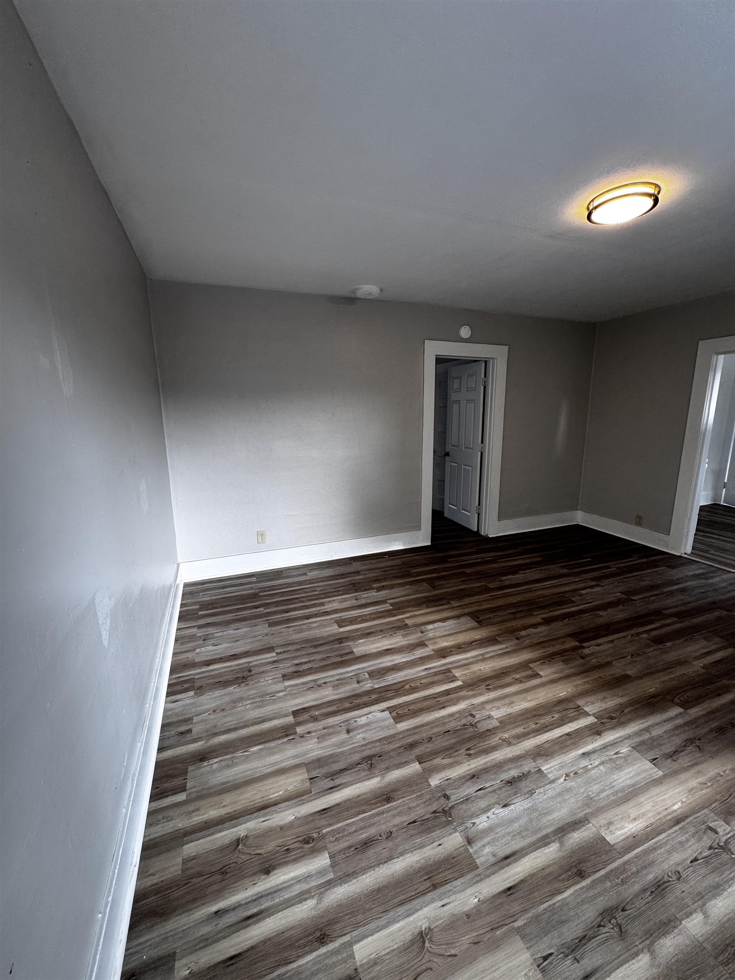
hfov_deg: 85.7
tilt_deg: -12.0
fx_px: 396
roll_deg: +1.6
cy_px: 490
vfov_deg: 102.1
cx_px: 368
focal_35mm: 14
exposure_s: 1/120
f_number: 2.2
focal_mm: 2.22
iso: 160
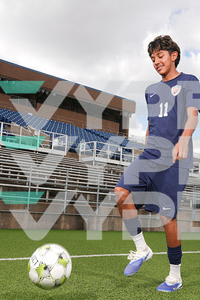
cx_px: 115
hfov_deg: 29.2
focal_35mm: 46
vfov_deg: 42.7
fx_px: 384
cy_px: 161
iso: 80
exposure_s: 1/200
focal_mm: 39
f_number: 7.1
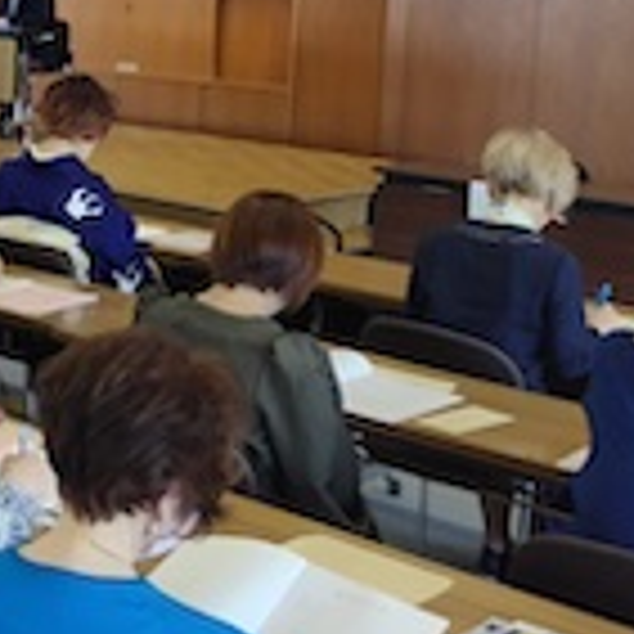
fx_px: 1492
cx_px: -297
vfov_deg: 23.5
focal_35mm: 72
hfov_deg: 20.7
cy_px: 92
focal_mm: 5.5
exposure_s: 1/60
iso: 175
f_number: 1.9
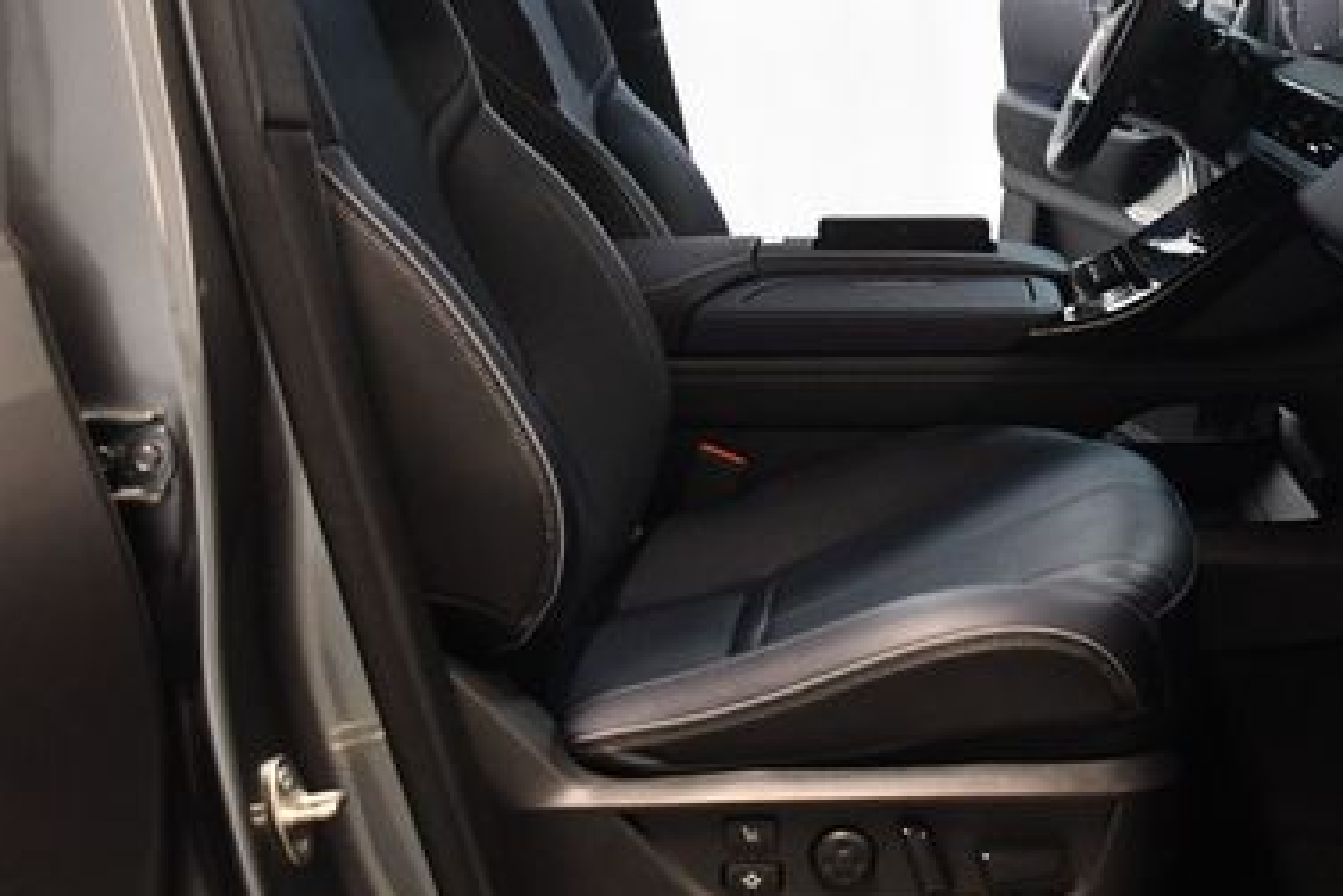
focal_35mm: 51
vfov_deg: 26.4
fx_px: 1903
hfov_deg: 38.1
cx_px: 964
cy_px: 296
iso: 3200
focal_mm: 20
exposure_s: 1/100
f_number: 3.5
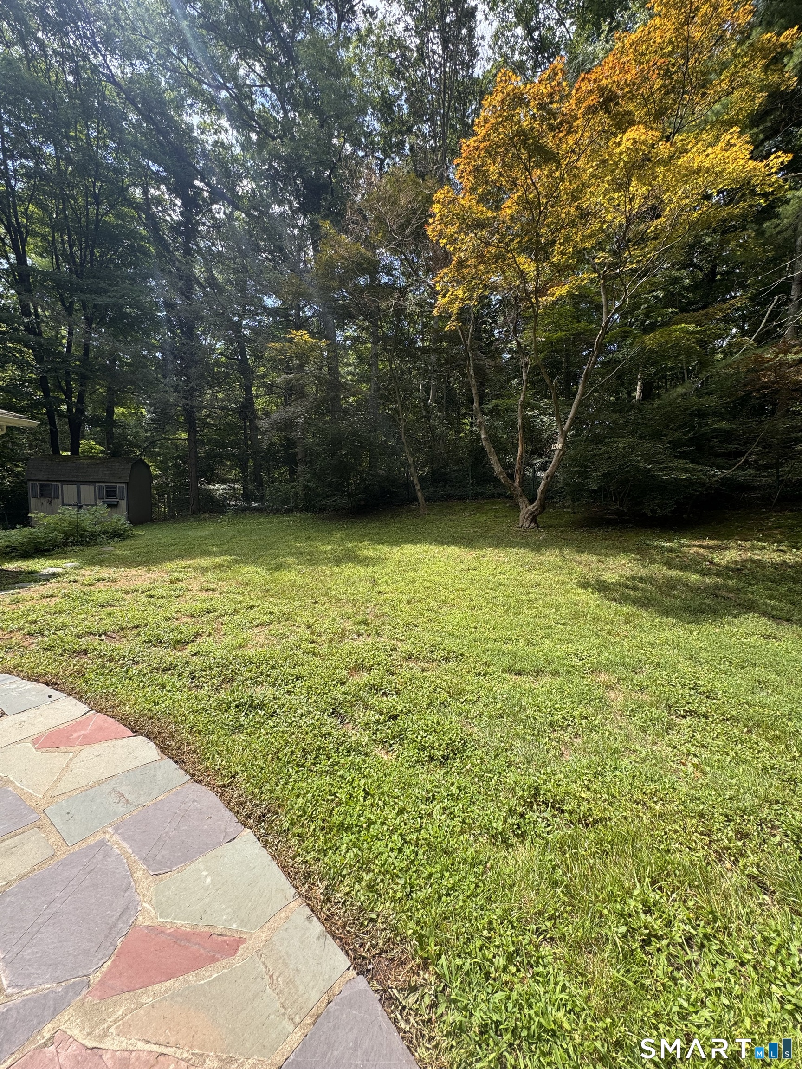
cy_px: 534
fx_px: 432
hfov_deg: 85.7
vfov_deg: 102.1
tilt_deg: -3.8
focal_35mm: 14
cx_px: 401
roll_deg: -1.2
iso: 40
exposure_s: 1/508
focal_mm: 2.22
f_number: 2.2
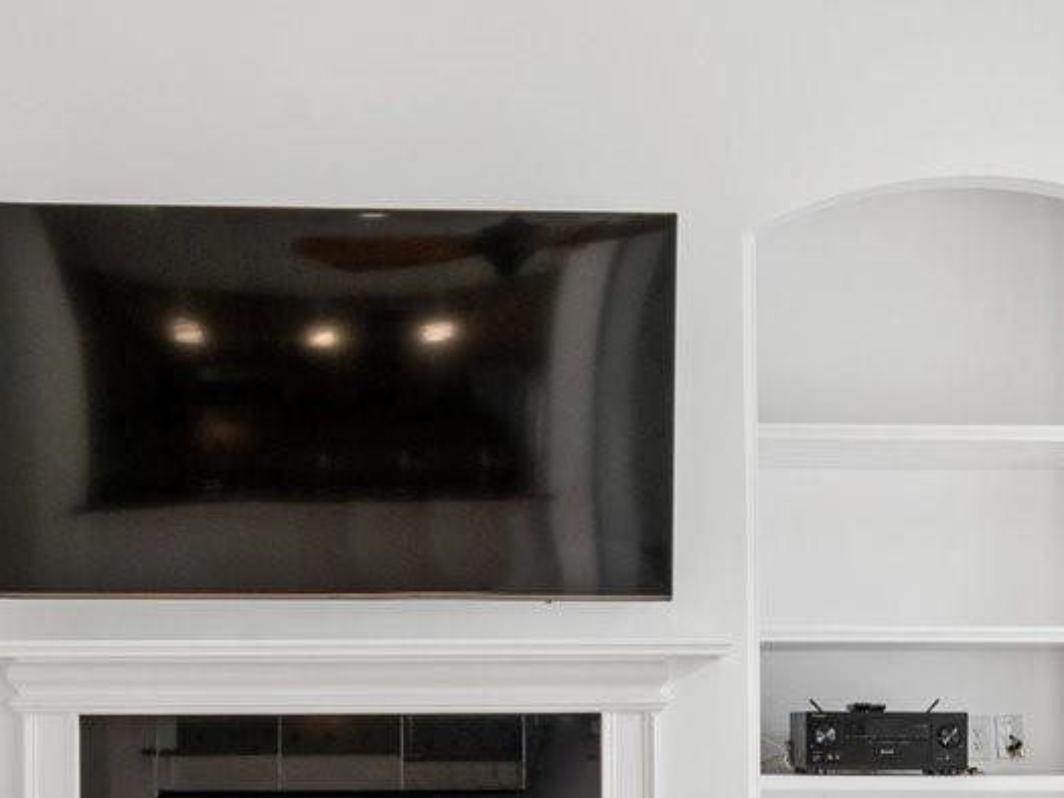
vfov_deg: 23.4
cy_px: 800
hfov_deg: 32.1
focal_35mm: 60
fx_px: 1845
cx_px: 596
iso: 100
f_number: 11
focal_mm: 16
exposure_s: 1/5
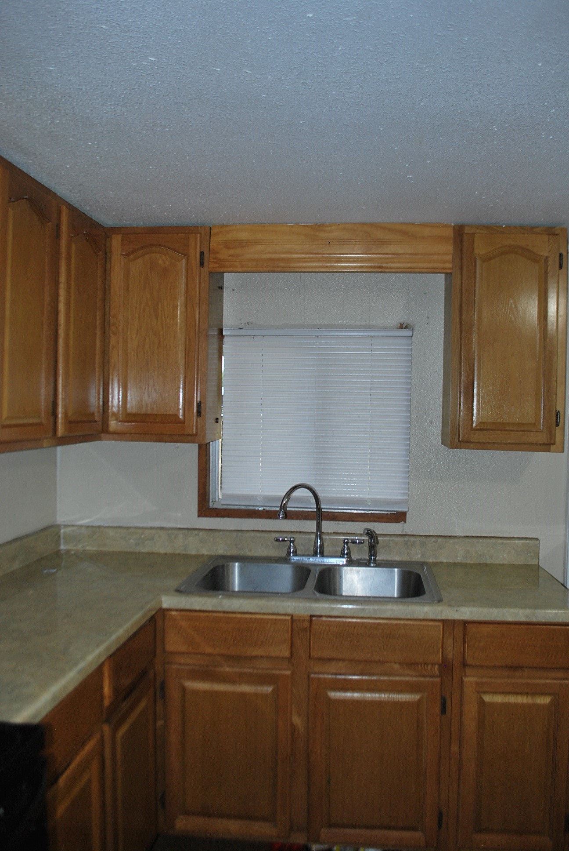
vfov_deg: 67.3
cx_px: 284
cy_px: 426
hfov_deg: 48.0
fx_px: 638
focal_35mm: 27
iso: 200
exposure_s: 1/60
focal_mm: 18
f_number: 3.5
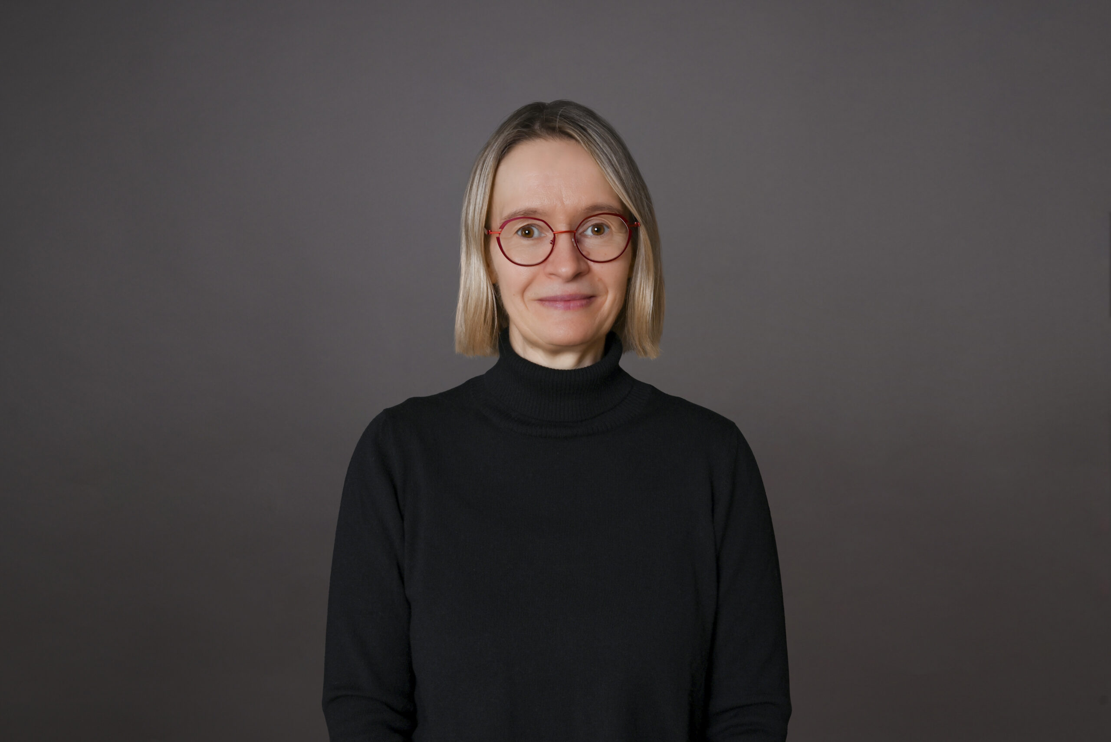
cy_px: 371
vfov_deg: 32.7
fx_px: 1266
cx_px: 556
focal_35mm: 41
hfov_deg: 47.4
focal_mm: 41
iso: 100
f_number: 8
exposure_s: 1/160
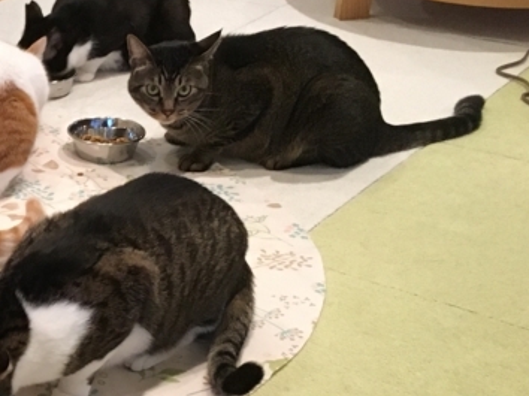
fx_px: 1283
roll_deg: +3.6
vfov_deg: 17.5
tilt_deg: -27.1
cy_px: 262
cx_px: -215
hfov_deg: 20.6
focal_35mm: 84
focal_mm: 4.15
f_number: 2.2
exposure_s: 1/24
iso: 200
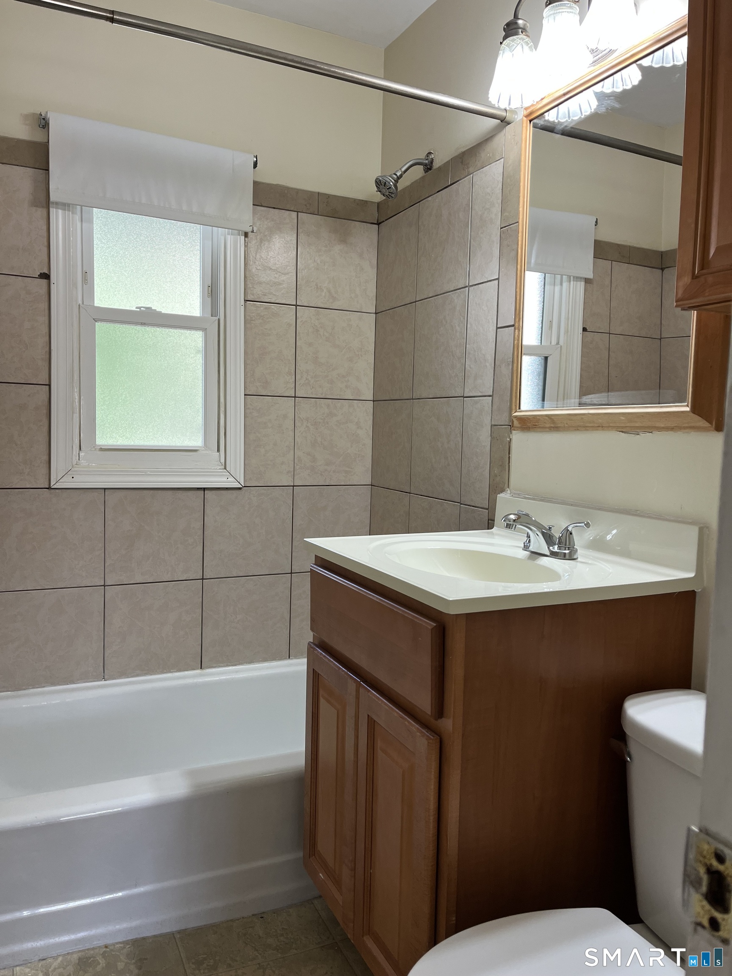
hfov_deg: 53.1
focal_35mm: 26
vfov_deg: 67.3
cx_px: 366
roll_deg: -0.5
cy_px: 488
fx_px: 733
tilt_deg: -5.0
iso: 100
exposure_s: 1/120
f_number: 1.6
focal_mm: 5.1
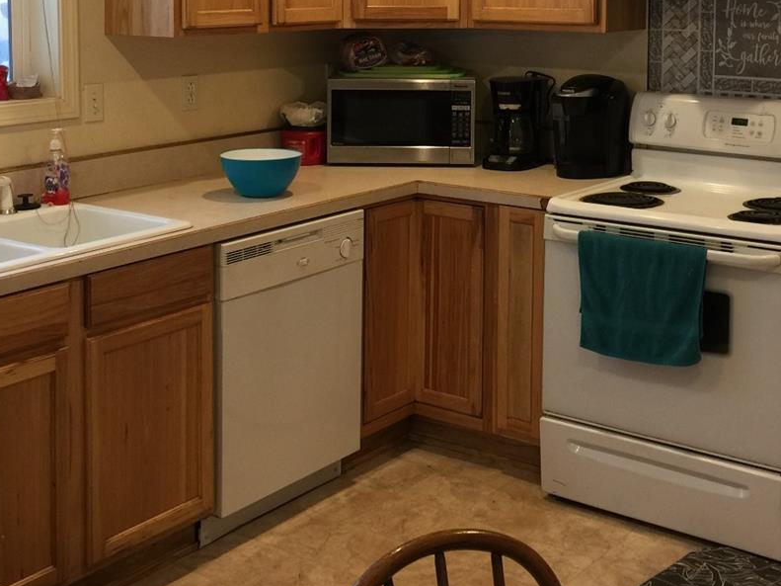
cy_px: 61
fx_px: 1241
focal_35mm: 55
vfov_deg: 25.7
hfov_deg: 34.9
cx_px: 448
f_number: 2.2
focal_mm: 4.15
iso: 32
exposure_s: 1/15
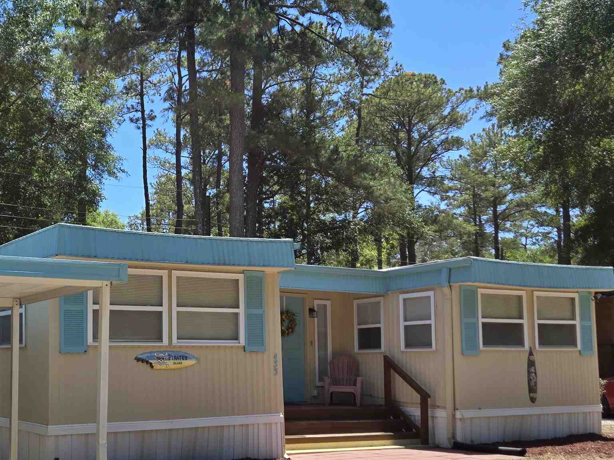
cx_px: 141
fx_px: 816
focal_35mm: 46
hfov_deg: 39.9
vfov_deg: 31.3
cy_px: 307
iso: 25
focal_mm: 5.4
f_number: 1.8
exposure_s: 1/1102
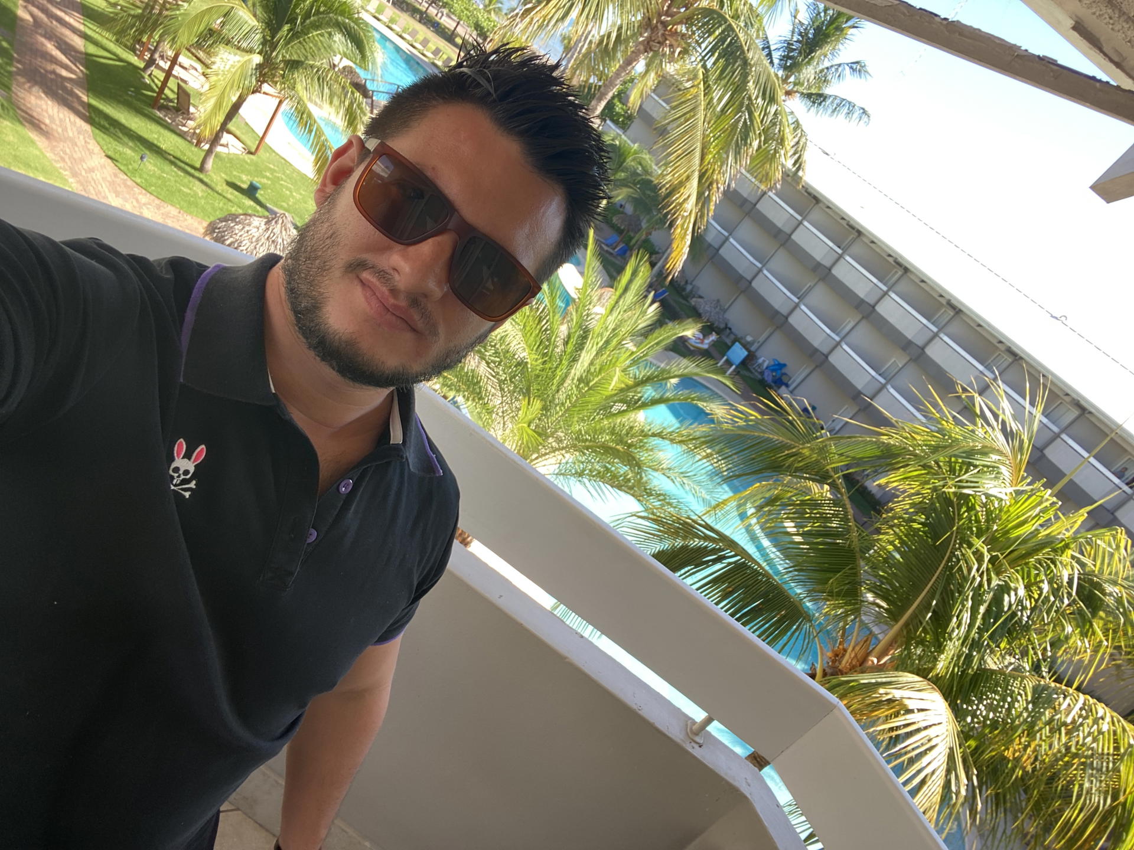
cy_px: 425
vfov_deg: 58.9
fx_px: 753
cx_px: 567
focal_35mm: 23
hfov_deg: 73.9
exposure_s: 1/122
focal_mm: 2.71
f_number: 2.2
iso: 40
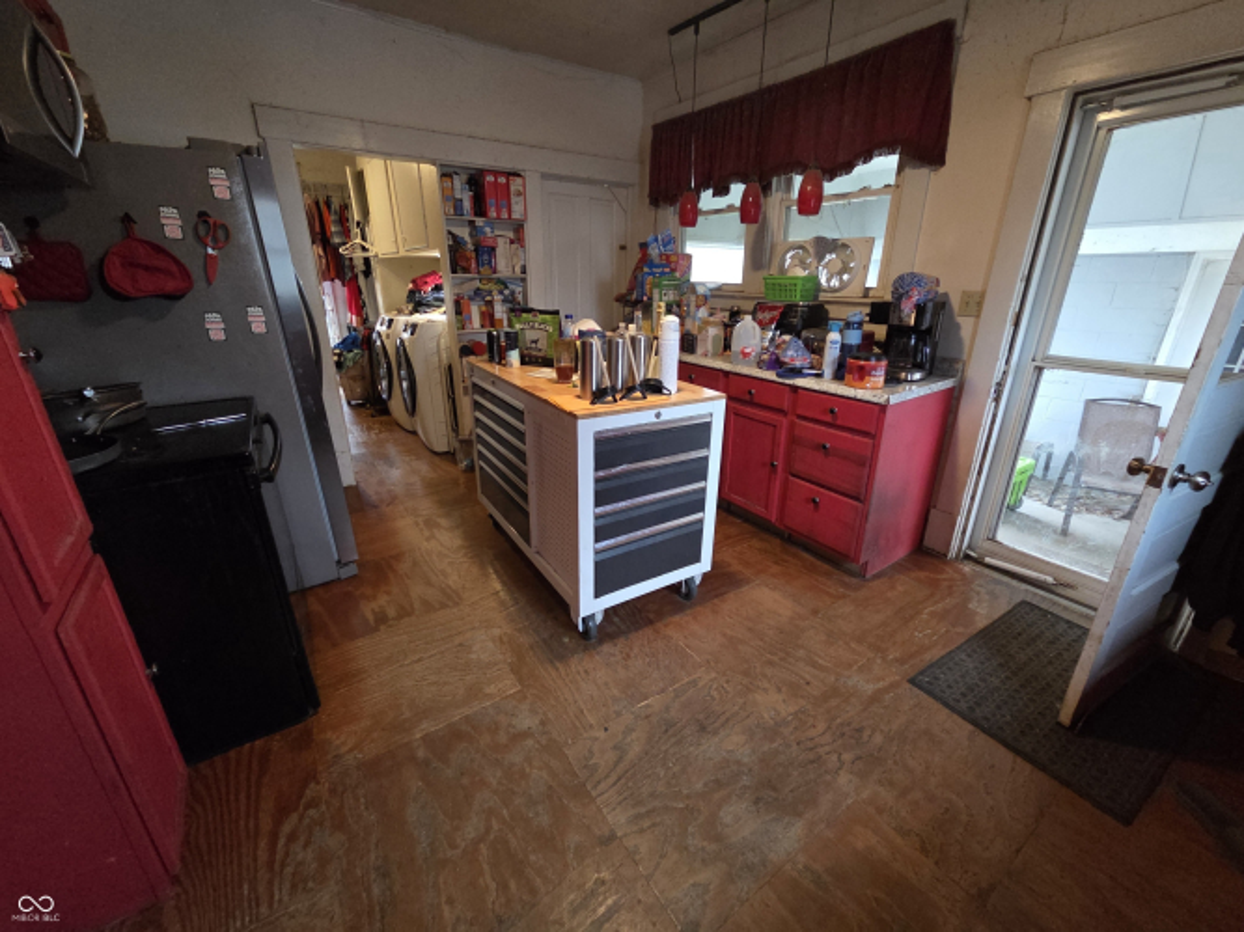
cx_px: 622
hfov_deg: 106.2
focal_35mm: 13
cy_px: 466
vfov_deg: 89.9
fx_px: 467
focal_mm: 2.2
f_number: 2.2
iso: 1600
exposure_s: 1/40
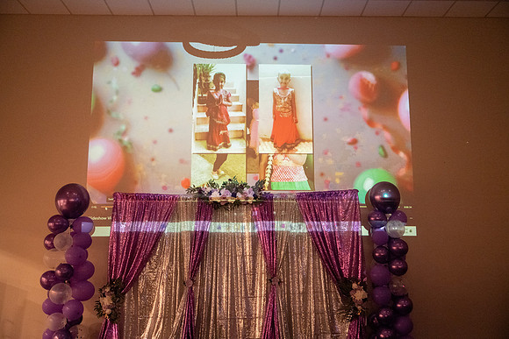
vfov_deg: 38.8
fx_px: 483
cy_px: 170
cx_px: 254
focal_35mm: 34
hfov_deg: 55.6
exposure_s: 1/160
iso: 2500
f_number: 2.8
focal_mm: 34
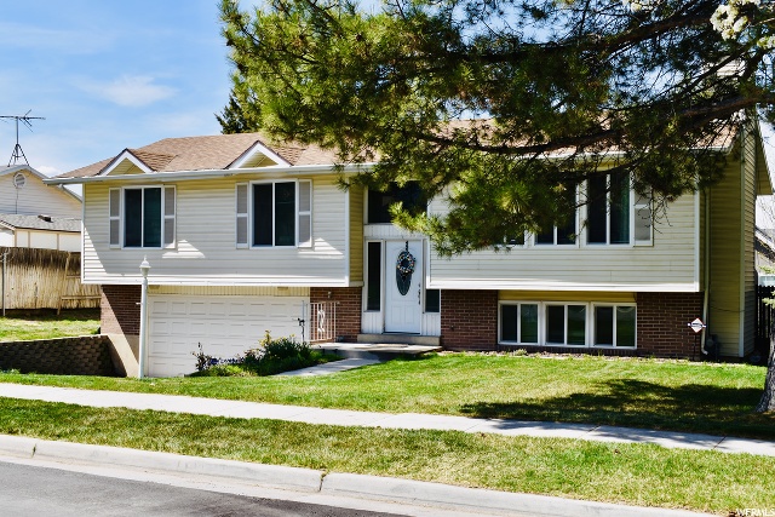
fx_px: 1001
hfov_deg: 42.3
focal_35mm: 46
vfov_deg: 29.0
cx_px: 388
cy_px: 258
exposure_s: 1/200
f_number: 10
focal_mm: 31
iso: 100
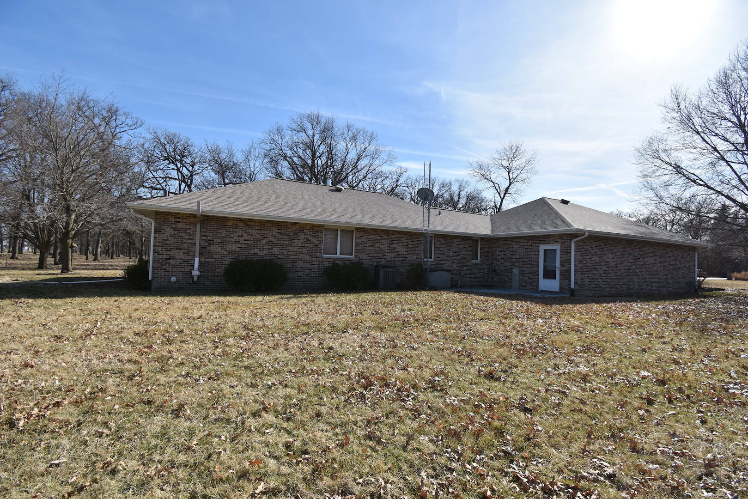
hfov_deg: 100.4
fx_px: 312
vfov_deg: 77.3
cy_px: 250
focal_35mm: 15
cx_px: 374
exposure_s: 1/640
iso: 200
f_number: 8
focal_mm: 10
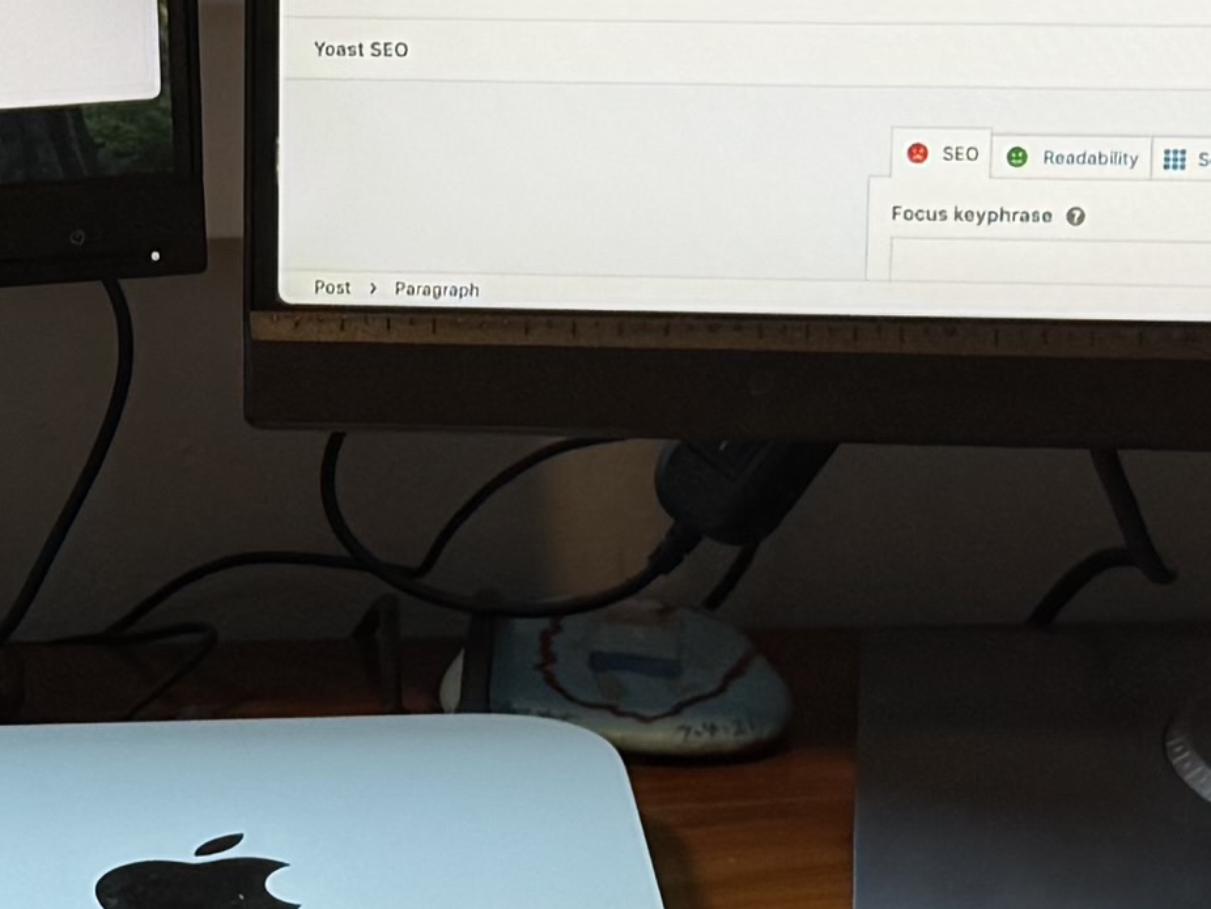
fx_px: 5179
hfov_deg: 13.2
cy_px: 526
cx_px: 179
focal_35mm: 148
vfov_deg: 10.0
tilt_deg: -19.2
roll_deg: +0.9
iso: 100
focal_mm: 6.76
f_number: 1.78
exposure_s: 1/120
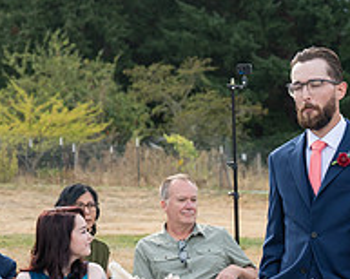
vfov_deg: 9.5
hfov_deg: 11.9
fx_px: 1666
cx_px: 316
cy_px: 305
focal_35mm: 161
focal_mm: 57
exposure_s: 1/800
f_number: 4.5
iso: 400
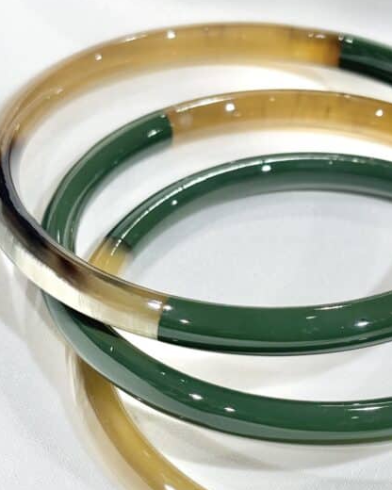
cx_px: 284
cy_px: 311
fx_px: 1450
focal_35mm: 100
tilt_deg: -40.2
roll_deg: -1.1
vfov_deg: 19.1
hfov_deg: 15.3
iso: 32
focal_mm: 5.96
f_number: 1.6
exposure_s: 1/170
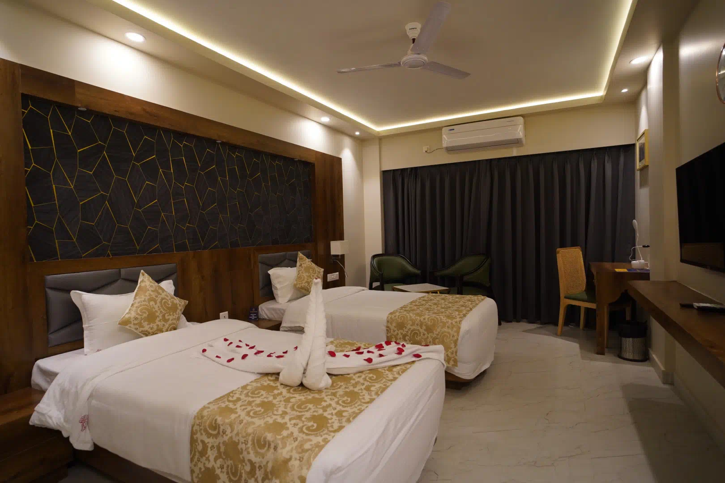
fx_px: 362
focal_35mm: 18
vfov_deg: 67.4
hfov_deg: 90.0
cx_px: 362
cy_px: 242
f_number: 3.5
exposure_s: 1/125
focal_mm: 18
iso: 1600
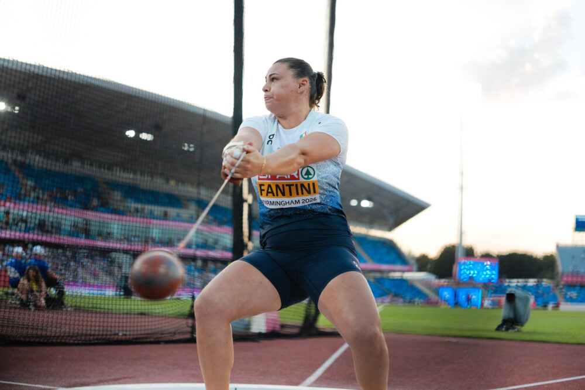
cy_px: 195
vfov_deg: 27.0
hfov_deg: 39.6
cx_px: 292
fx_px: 812
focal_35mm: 50
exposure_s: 1/2500
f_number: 2
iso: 800
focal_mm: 50
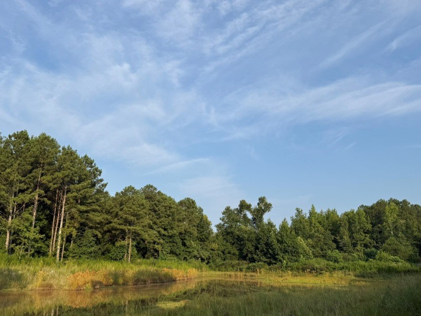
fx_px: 389
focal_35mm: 32
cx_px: 187
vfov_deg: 44.2
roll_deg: -0.3
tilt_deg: +15.4
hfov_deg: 56.7
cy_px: 159
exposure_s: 1/4167
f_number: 1.78
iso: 80
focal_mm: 6.76
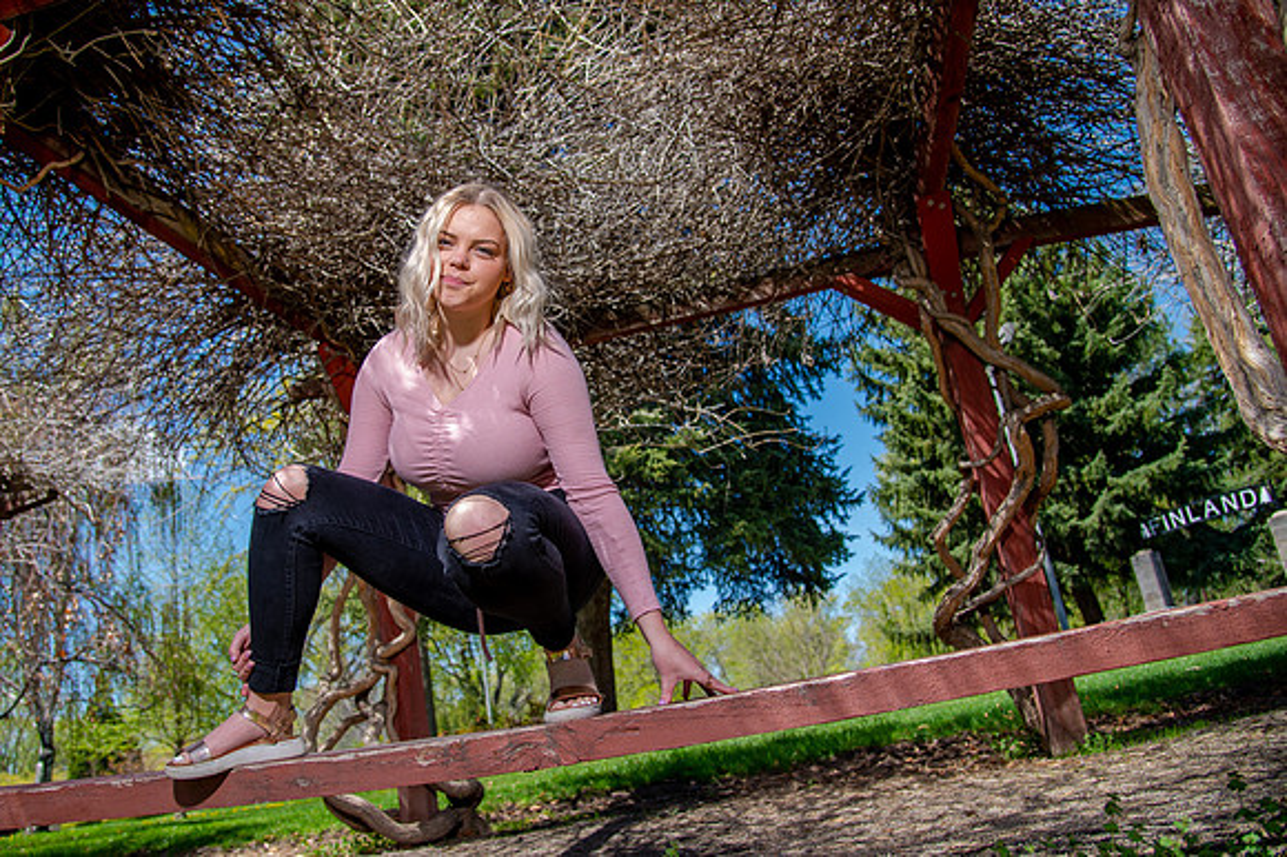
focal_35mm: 28
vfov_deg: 46.5
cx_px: 565
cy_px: 407
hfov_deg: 65.5
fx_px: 997
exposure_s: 1/400
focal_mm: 24
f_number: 4
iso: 100
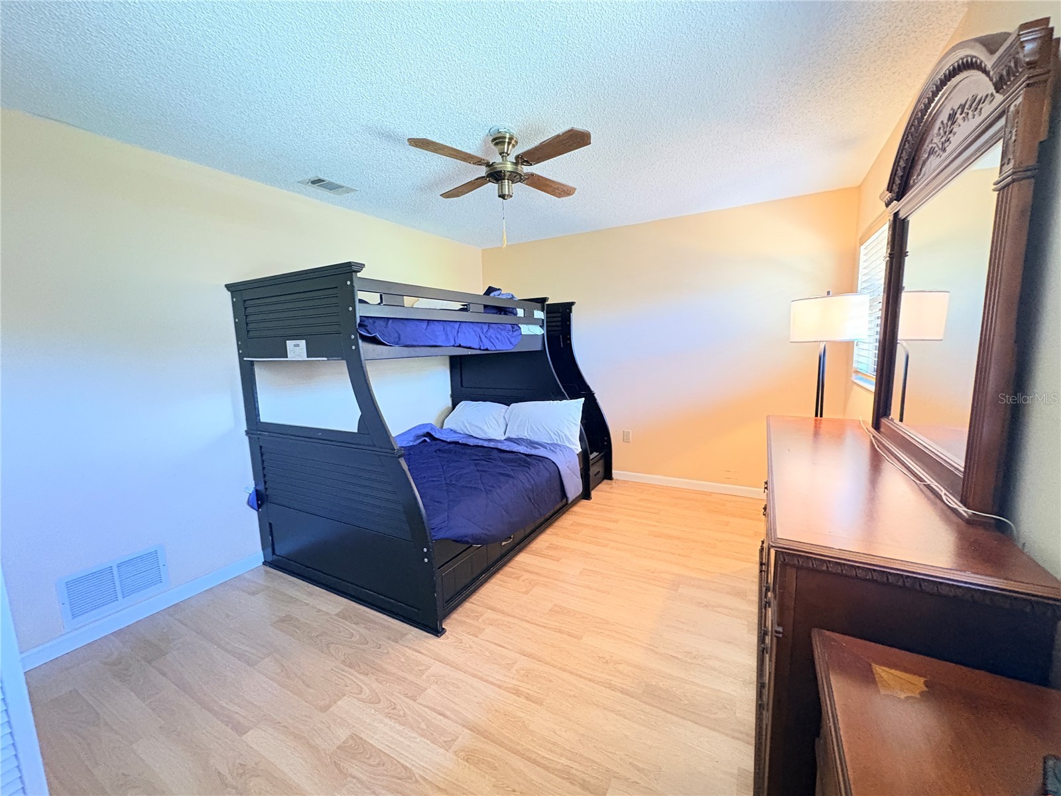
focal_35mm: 14
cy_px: 398
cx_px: 530
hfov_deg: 102.1
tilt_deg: -7.4
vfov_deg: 85.7
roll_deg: +1.8
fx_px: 429
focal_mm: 2.22
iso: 1600
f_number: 2.2
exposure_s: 1/24
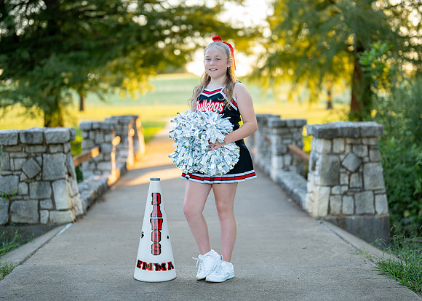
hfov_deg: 32.2
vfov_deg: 23.3
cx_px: 223
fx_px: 730
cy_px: 140
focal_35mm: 61
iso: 200
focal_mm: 50
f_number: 1.2
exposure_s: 1/800
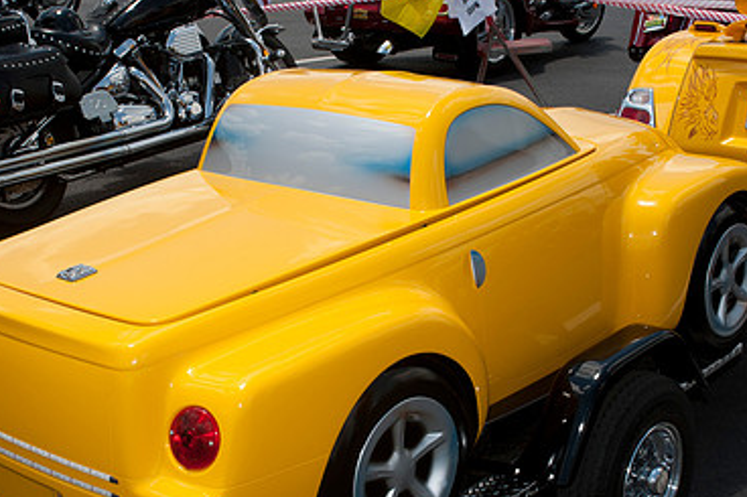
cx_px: 382
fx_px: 1307
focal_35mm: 63
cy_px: 282
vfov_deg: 21.5
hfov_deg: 31.9
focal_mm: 40
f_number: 13
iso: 200
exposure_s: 1/250
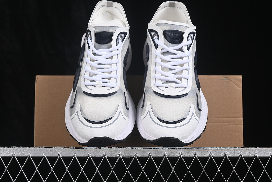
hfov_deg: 27.0
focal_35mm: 75
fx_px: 567
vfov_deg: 18.2
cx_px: 136
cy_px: 91
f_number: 8
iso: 160
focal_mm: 50
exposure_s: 1/80
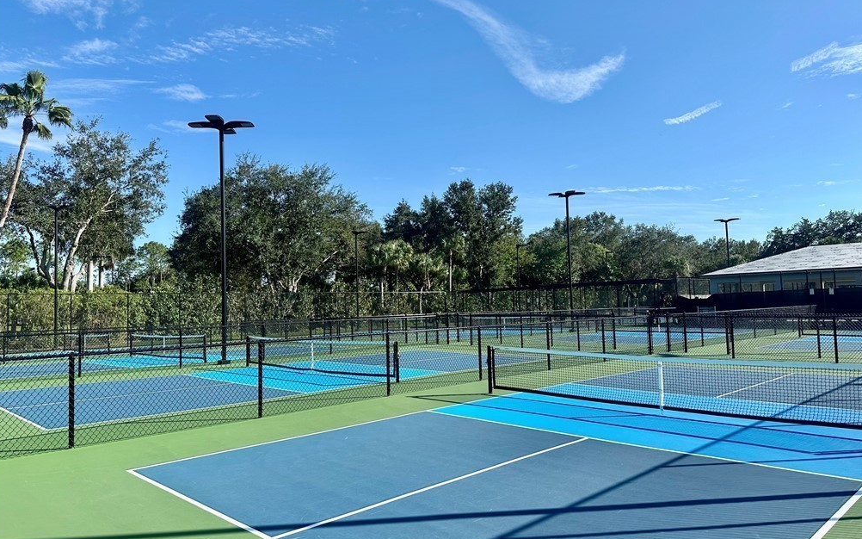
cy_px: 268
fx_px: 611
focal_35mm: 26
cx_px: 431
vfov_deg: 47.6
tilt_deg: +3.9
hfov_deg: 70.4
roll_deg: +1.7
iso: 80
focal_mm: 6.86
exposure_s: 1/4016
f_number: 1.78
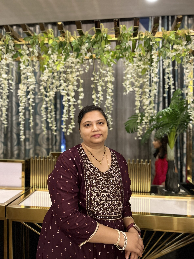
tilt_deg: -0.7
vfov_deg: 67.3
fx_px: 194
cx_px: 97
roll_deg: -0.3
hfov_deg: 53.1
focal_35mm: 26
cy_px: 130
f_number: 1.5
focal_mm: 5.7
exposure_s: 1/33
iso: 640
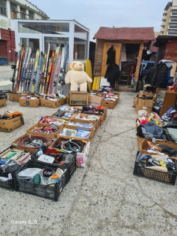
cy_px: 118
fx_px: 177
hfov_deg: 53.1
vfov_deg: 67.3
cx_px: 88
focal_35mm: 26
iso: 50
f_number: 1.8
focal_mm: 5.4
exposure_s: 1/128
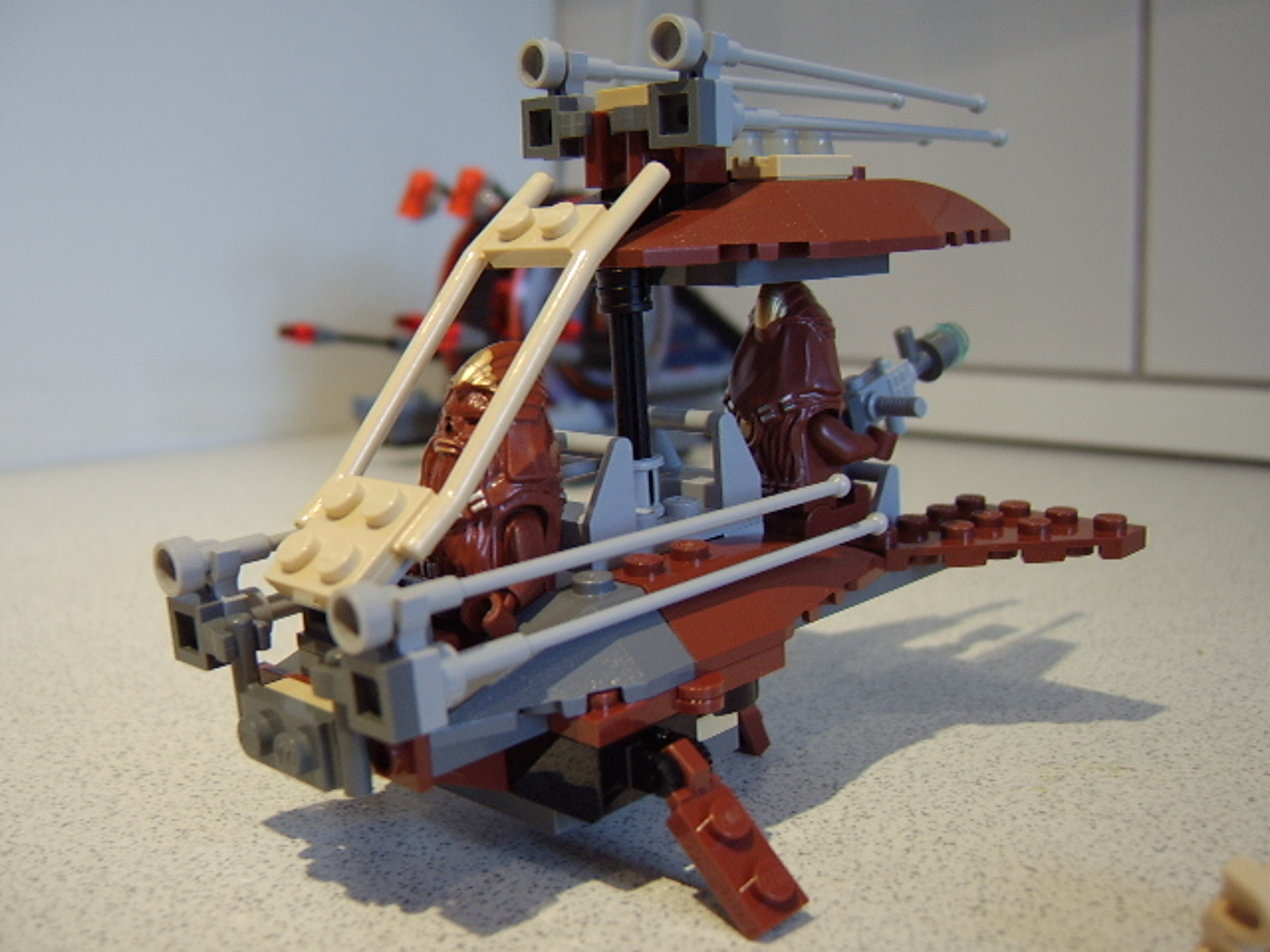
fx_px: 1137
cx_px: 635
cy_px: 476
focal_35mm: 31
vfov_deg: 45.4
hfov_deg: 58.4
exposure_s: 1/15
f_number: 2.7
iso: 100
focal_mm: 8.13
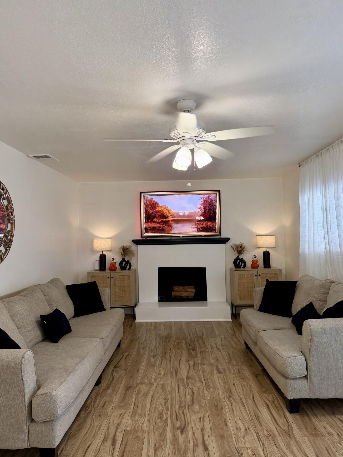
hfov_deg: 54.9
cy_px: 227
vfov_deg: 69.4
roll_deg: +1.2
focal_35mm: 25
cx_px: 171
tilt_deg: +1.4
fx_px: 330
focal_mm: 6.76
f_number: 1.78
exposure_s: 1/120
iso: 200
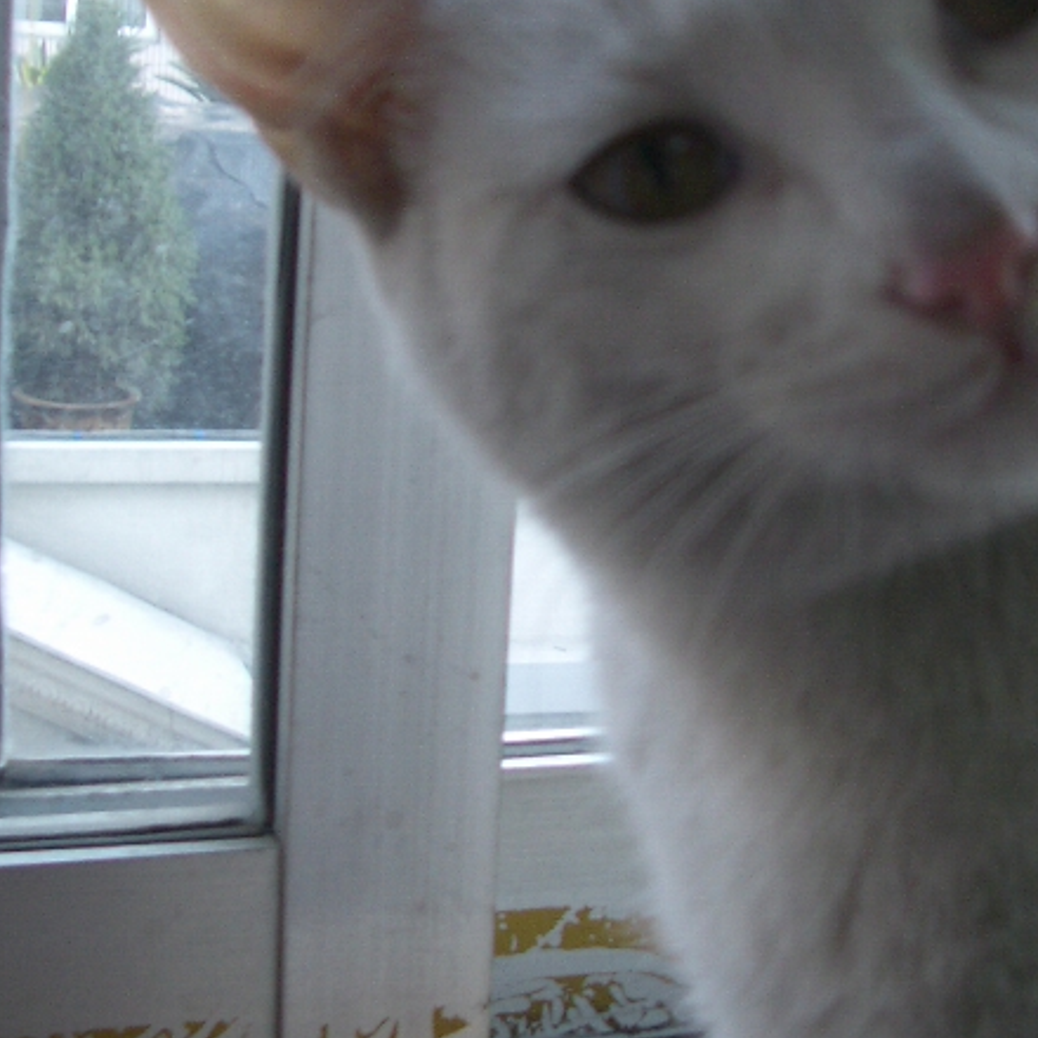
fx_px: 2443
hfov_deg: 23.4
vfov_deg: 23.9
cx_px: 911
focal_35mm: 72
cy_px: 396
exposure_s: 1/80
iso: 50
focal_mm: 5.8
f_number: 2.6
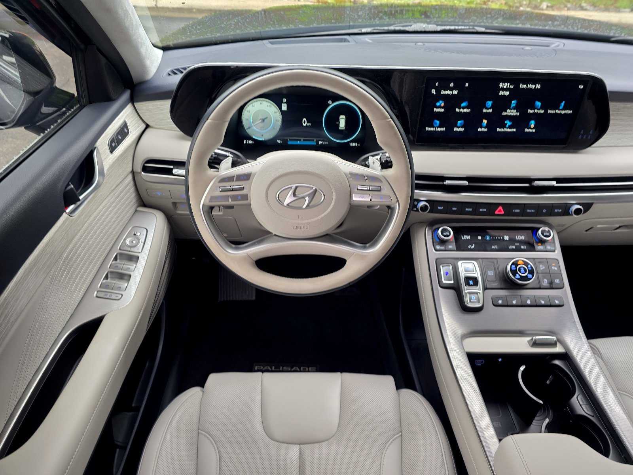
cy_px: 238
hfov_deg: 73.9
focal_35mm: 23
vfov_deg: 58.9
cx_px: 316
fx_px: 421
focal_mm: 6.3
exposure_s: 1/50.3
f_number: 1.7
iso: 40
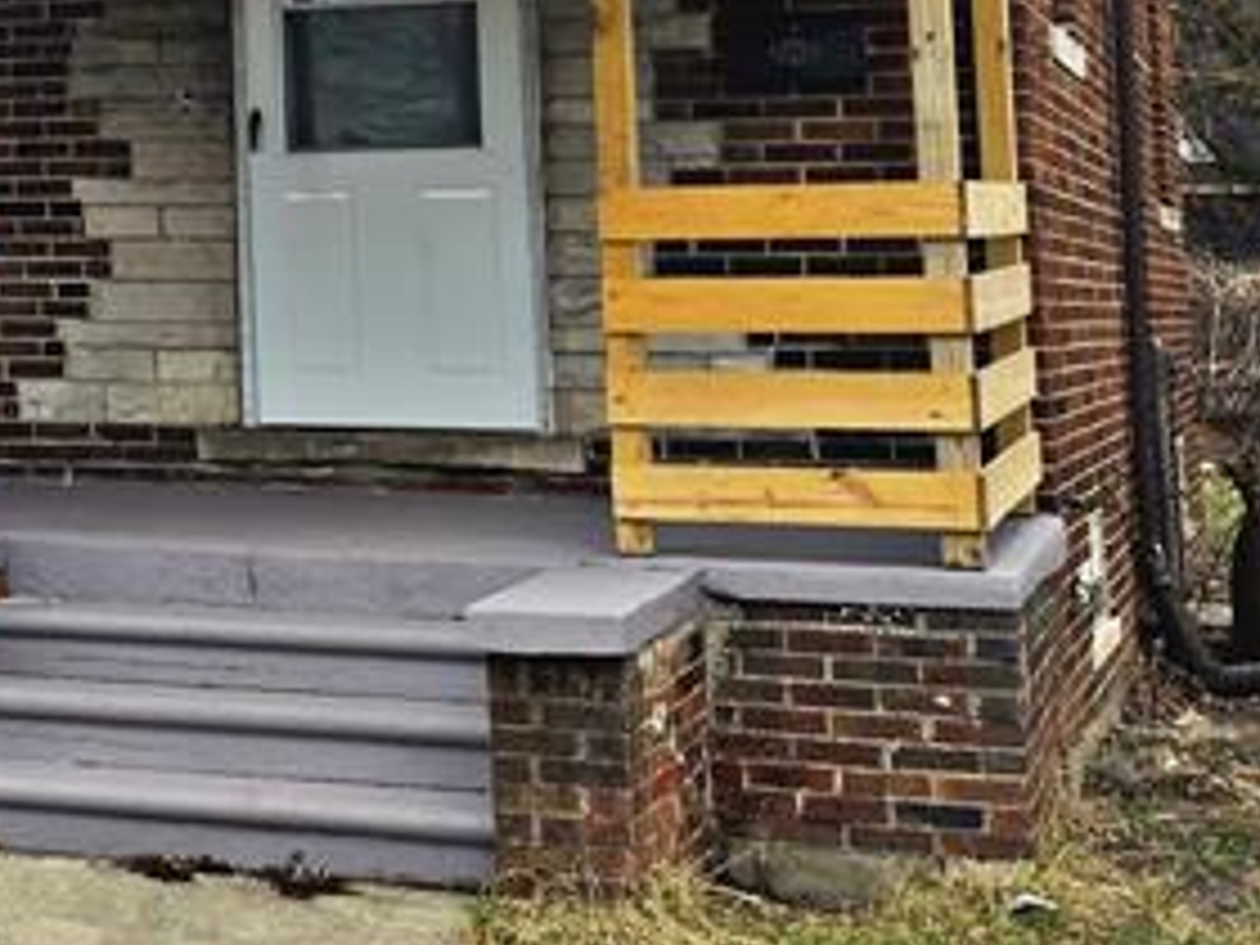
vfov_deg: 17.0
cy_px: -81
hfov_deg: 21.0
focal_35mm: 84
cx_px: -423
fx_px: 3058
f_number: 1.7
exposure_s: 1/2650
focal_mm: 6.25
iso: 80
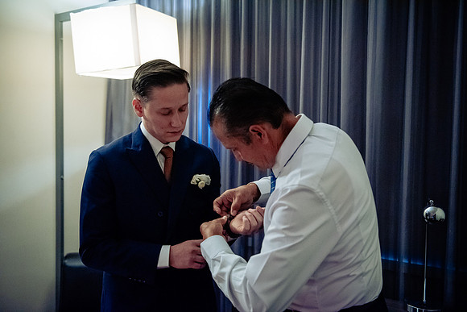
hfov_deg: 54.4
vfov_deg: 37.9
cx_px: 234
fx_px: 454
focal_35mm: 35
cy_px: 156
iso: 6400
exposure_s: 1/100
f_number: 2.8
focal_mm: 35
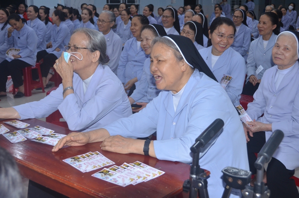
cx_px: 150
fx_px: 385
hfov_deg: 42.4
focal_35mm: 46
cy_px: 99
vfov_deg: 28.8
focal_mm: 31
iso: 800
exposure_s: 1/60
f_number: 5
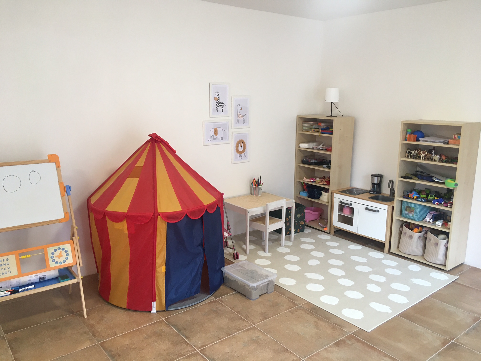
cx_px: 240
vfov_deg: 48.2
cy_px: 180
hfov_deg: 61.7
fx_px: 403
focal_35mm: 29
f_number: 2.2
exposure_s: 1/33
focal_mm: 4.15
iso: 80
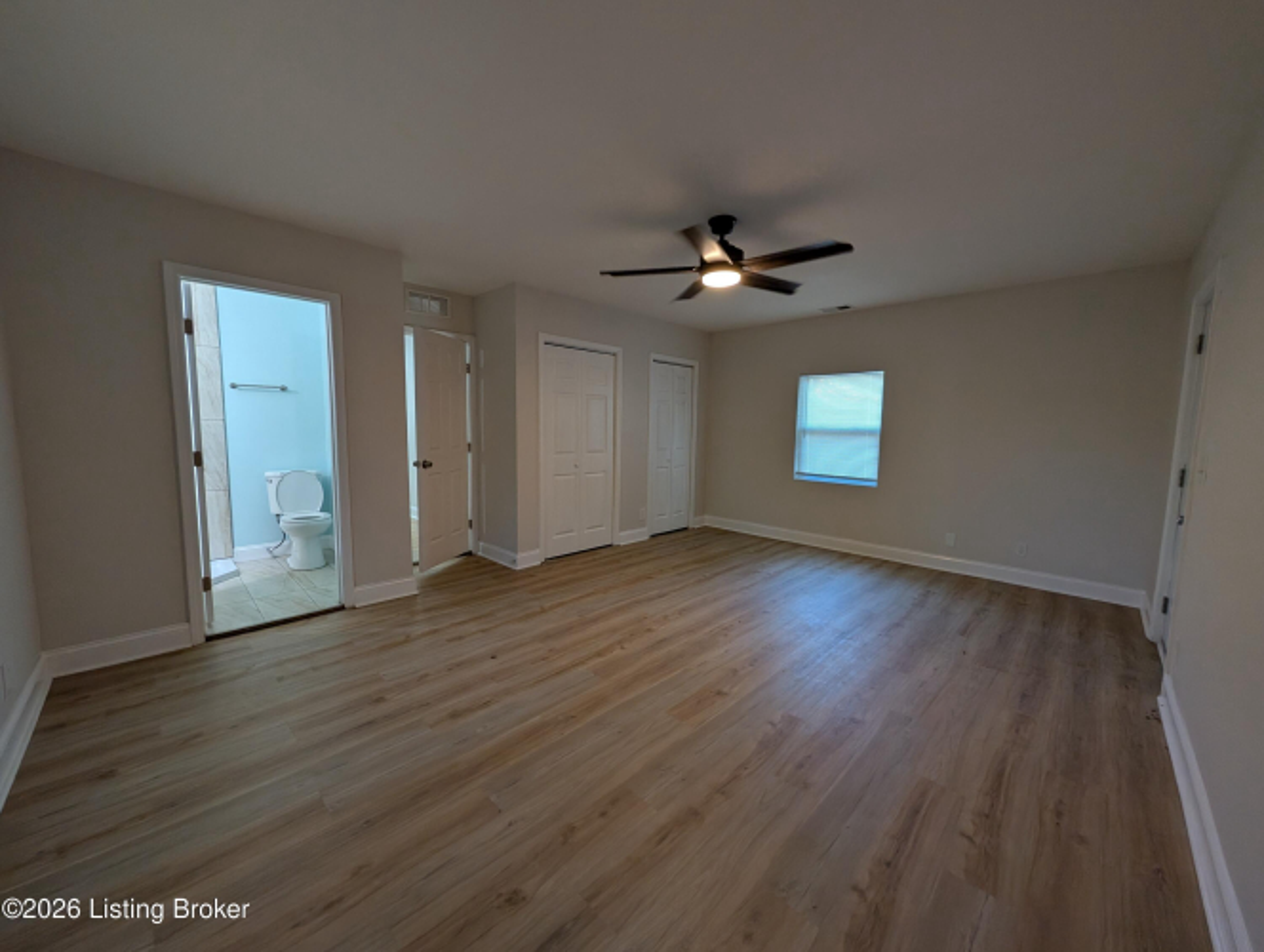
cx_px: 632
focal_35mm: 12
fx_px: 439
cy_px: 476
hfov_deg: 110.5
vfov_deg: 94.6
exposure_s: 1/120
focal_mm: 2.02
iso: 249
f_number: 1.7
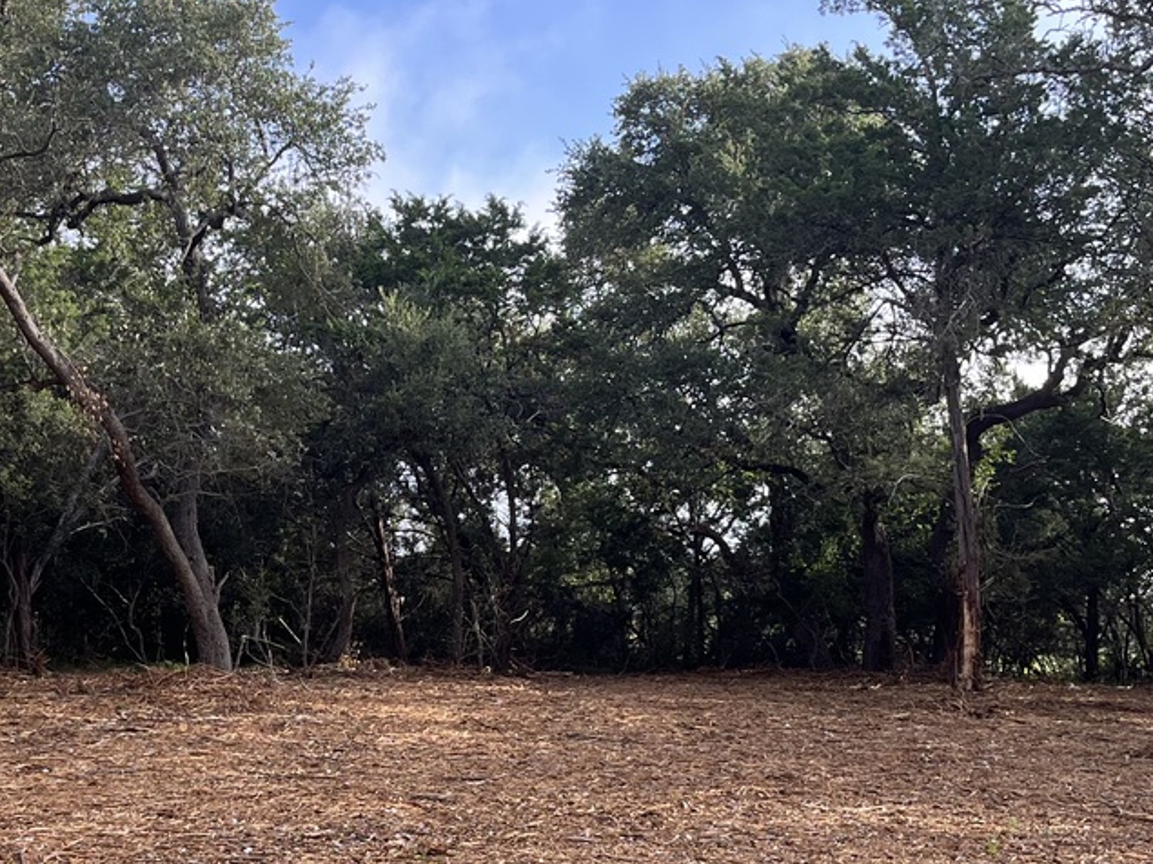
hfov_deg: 32.3
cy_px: 753
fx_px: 1965
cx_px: 327
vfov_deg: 24.2
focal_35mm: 59
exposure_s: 1/471
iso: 50
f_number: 1.6
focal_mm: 5.1
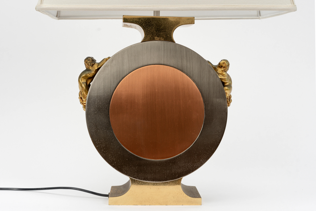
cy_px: 106
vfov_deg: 27.0
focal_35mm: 50
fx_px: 439
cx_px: 158
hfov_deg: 39.6
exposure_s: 1/250
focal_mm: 50
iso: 200
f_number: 9
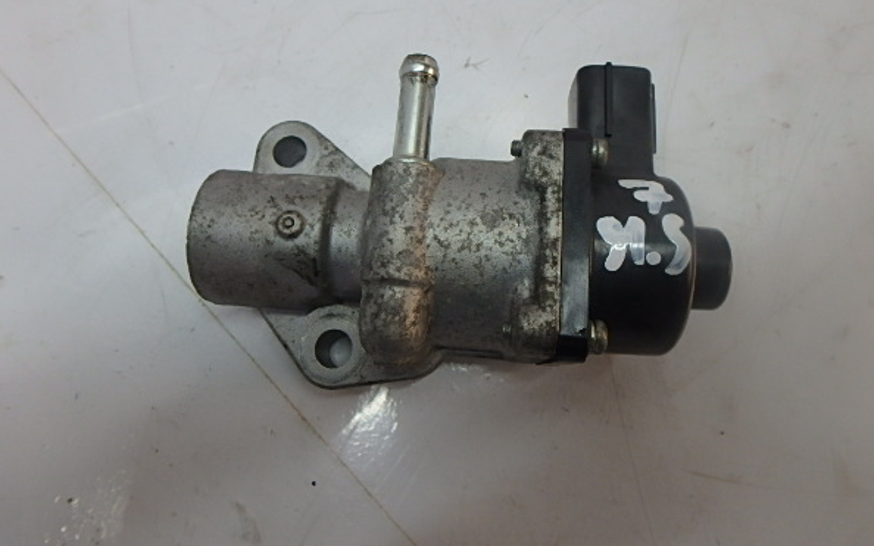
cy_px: 221
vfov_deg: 50.8
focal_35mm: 24
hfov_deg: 74.8
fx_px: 572
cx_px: 455
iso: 160
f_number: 3.5
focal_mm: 3.7
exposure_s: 1/60
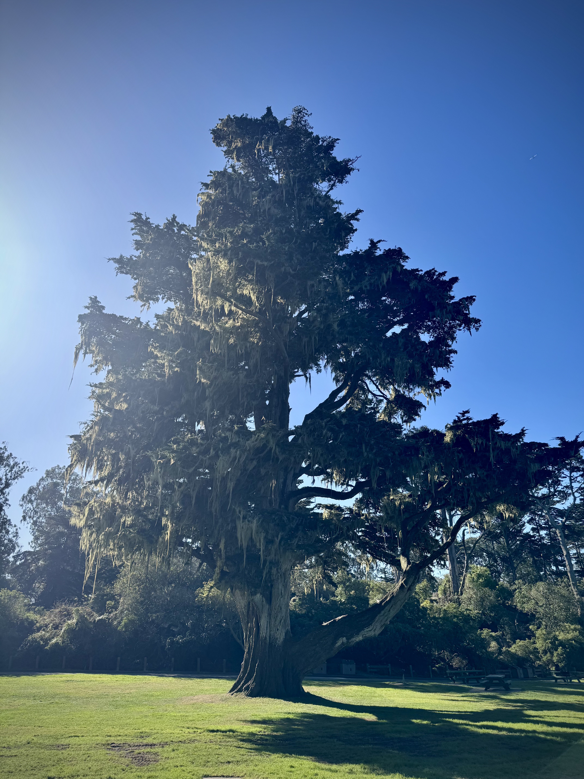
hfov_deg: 56.8
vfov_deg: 71.6
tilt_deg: +25.4
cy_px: 390
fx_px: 540
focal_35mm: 24
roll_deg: +4.4
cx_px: 292
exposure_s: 1/3096
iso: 80
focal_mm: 6.76
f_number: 1.78
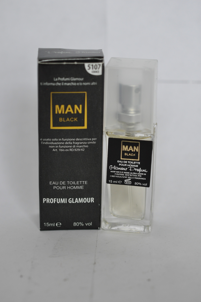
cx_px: 100
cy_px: 151
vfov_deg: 22.6
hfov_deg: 15.2
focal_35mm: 90
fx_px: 756
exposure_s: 1/250
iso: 800
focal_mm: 60
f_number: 4
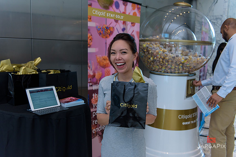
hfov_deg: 55.8
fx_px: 223
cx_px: 118
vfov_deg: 38.9
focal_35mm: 34
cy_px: 78
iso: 800
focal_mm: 34
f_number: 3.2
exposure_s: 1/320
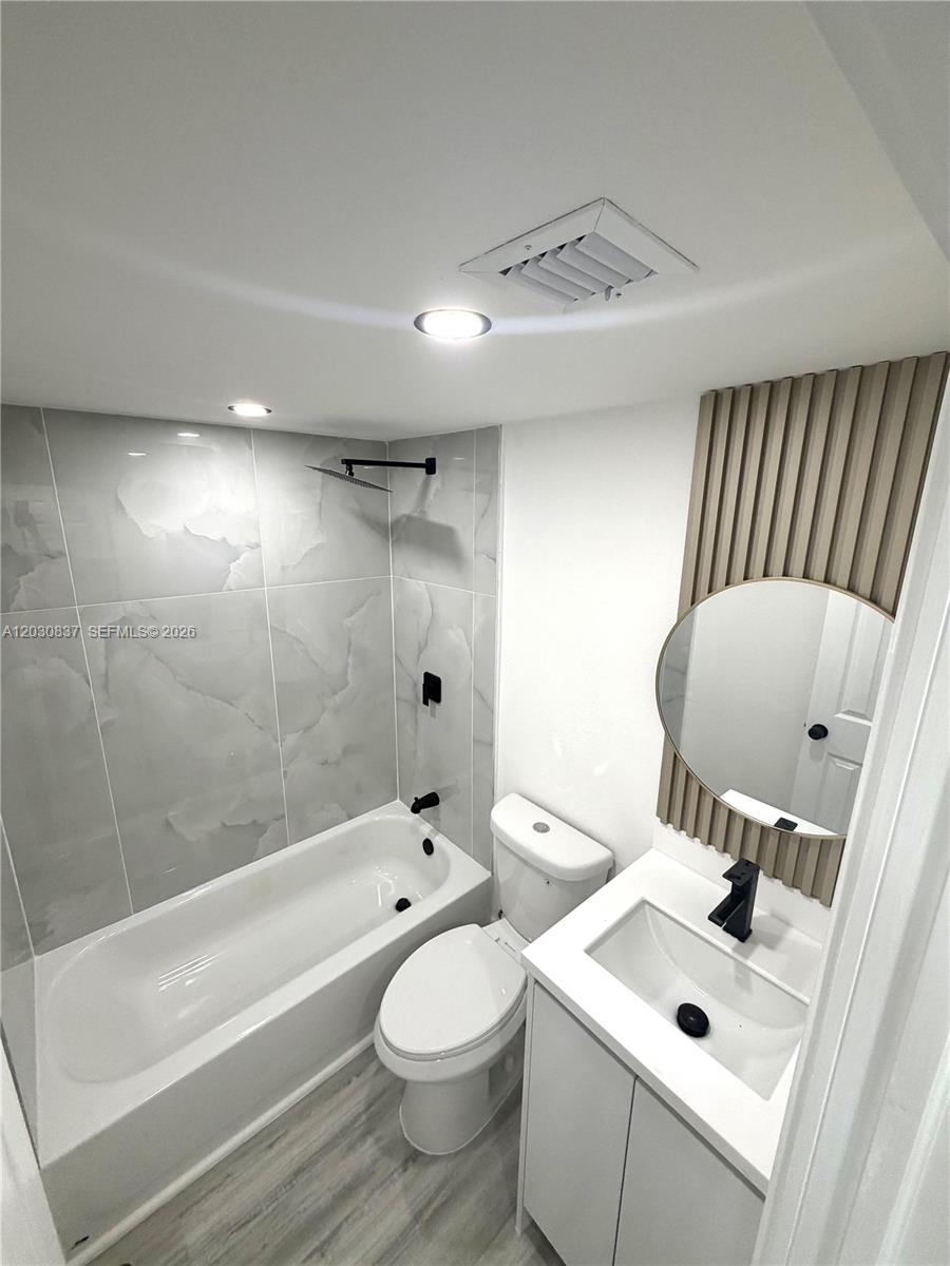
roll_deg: -0.5
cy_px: 633
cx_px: 475
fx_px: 512
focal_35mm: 14
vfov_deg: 102.1
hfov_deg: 85.7
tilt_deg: -13.3
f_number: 2.2
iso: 160
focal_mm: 2.22
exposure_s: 1/120
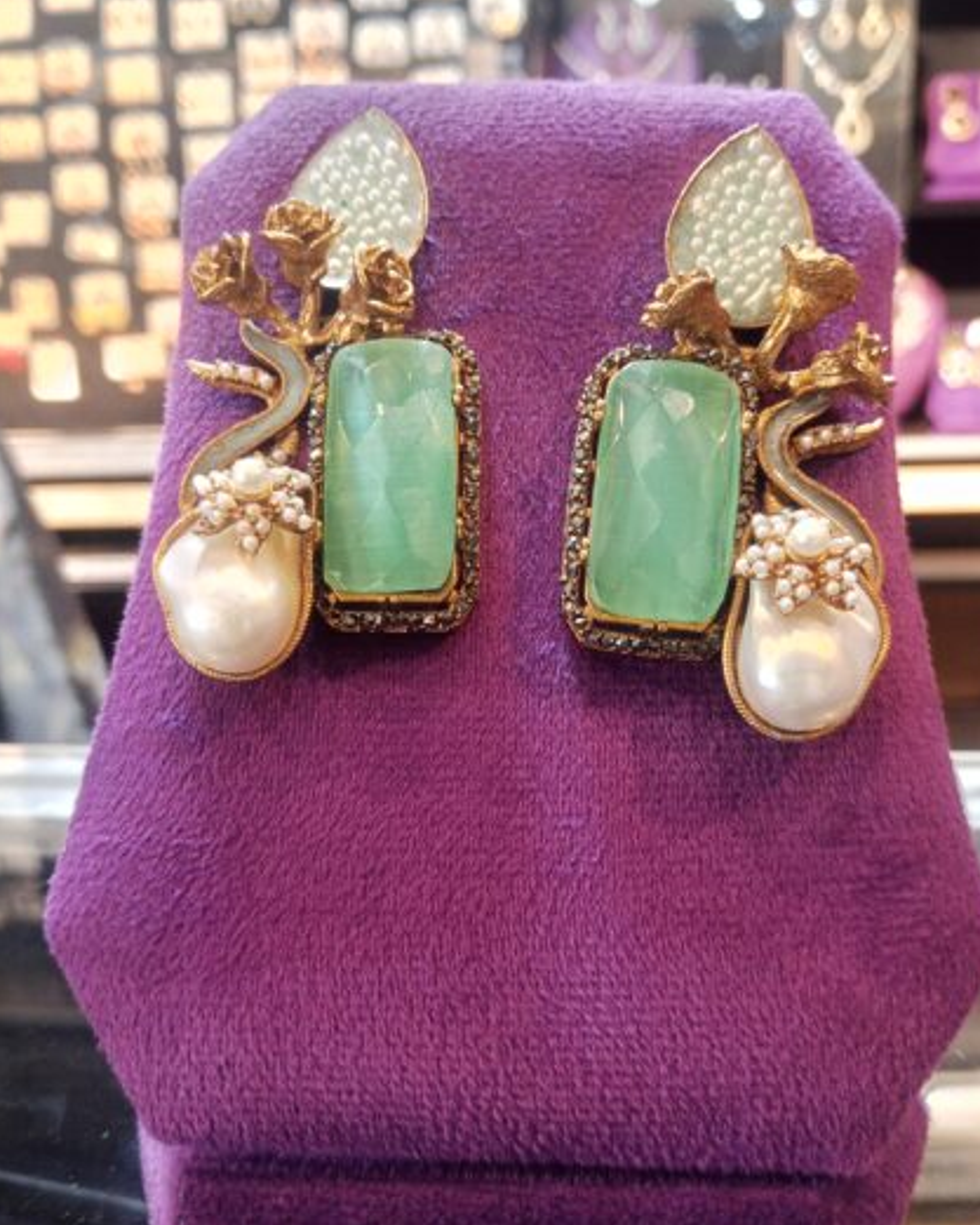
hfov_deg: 50.0
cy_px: 573
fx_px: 1051
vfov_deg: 60.4
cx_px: 496
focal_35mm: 29
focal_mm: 3.98
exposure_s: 1/50
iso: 800
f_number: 1.8
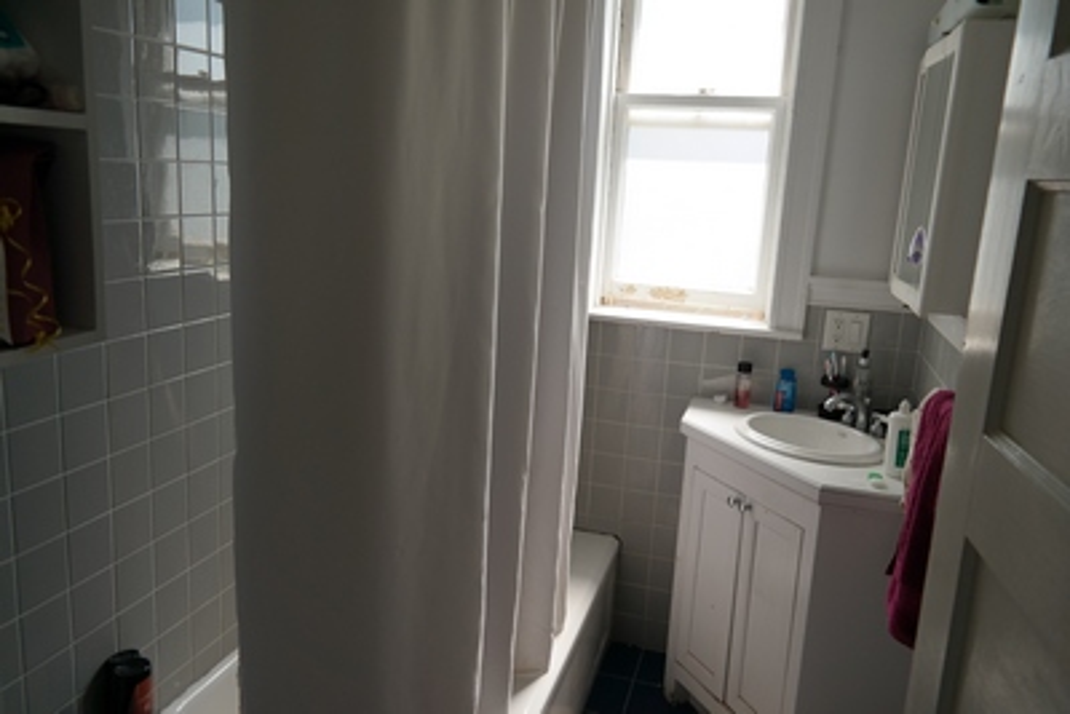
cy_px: 357
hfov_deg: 67.4
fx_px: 803
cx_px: 535
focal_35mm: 27
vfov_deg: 48.0
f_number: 4
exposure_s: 1/80
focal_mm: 18
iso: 200
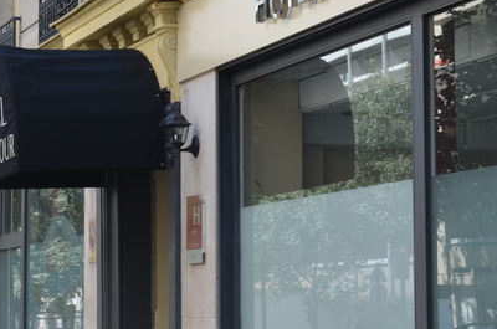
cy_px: 174
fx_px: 1653
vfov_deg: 11.4
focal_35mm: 120
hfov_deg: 17.0
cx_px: 119
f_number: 6.3
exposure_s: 1/160
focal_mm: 40
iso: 200
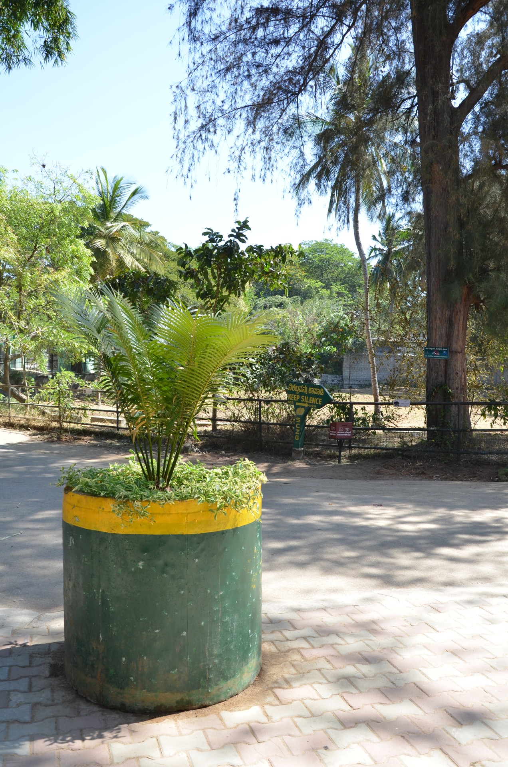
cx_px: 254
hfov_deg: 41.5
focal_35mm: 32
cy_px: 384
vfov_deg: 59.6
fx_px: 670
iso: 200
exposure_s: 1/200
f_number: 7.1
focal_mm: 21
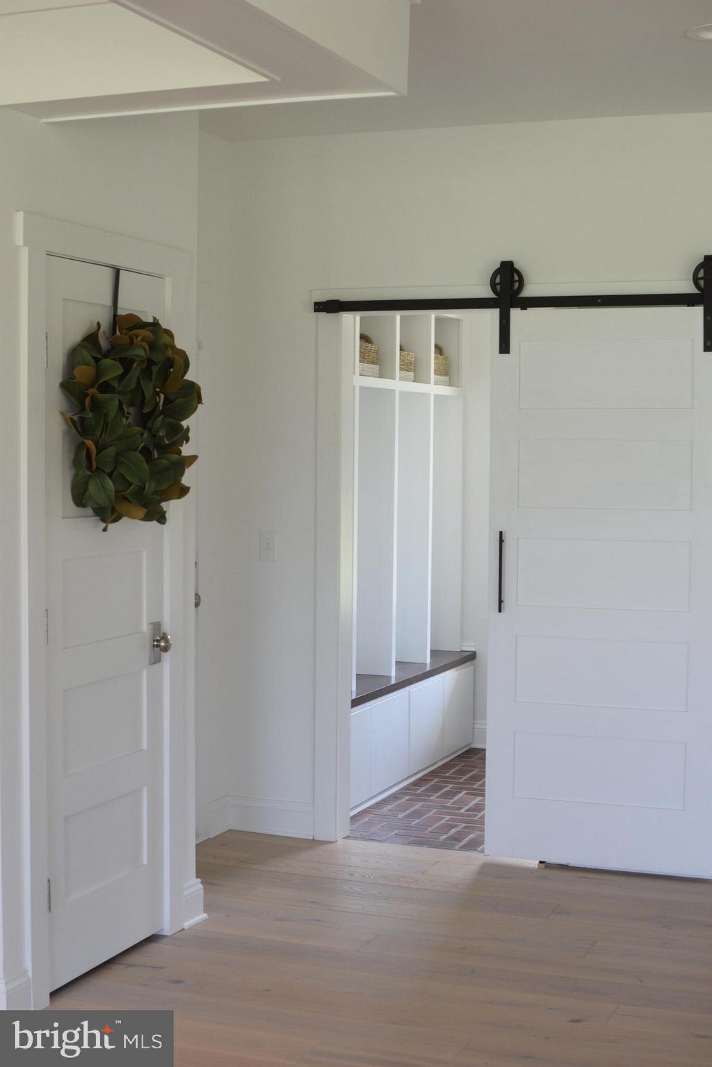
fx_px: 1557
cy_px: 534
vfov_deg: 37.9
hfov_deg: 25.8
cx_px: 356
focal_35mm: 52
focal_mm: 35
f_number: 4.5
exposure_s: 1/80
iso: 400
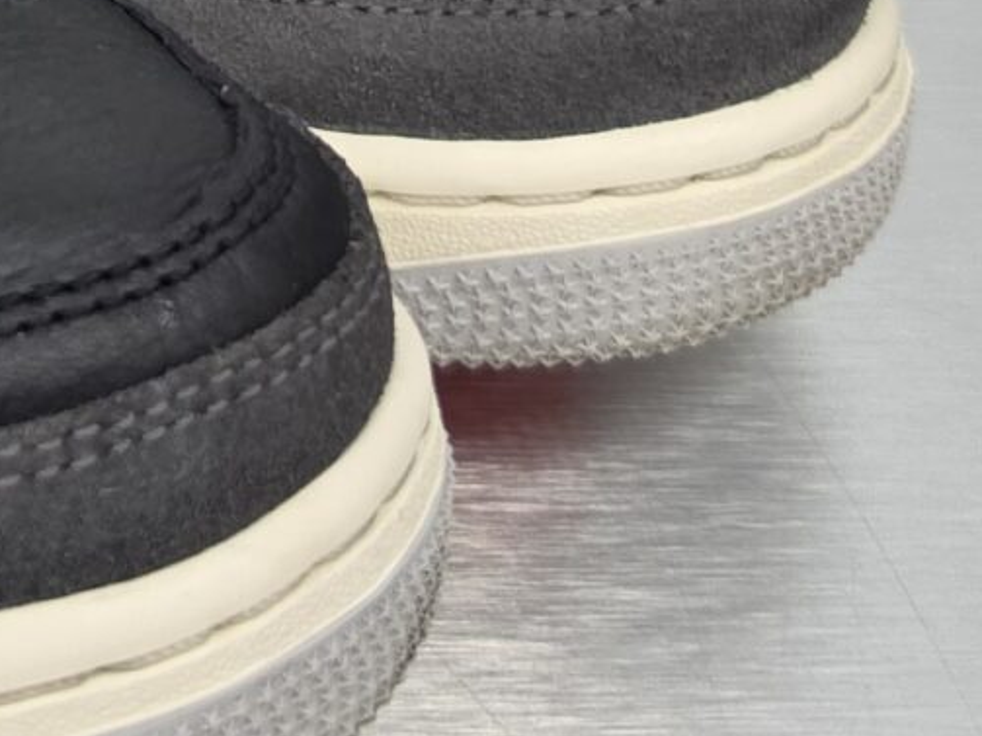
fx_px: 3318
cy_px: -857
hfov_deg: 15.1
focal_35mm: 117
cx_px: -638
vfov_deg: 11.2
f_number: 1.4
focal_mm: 6.5
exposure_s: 1/100
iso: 160
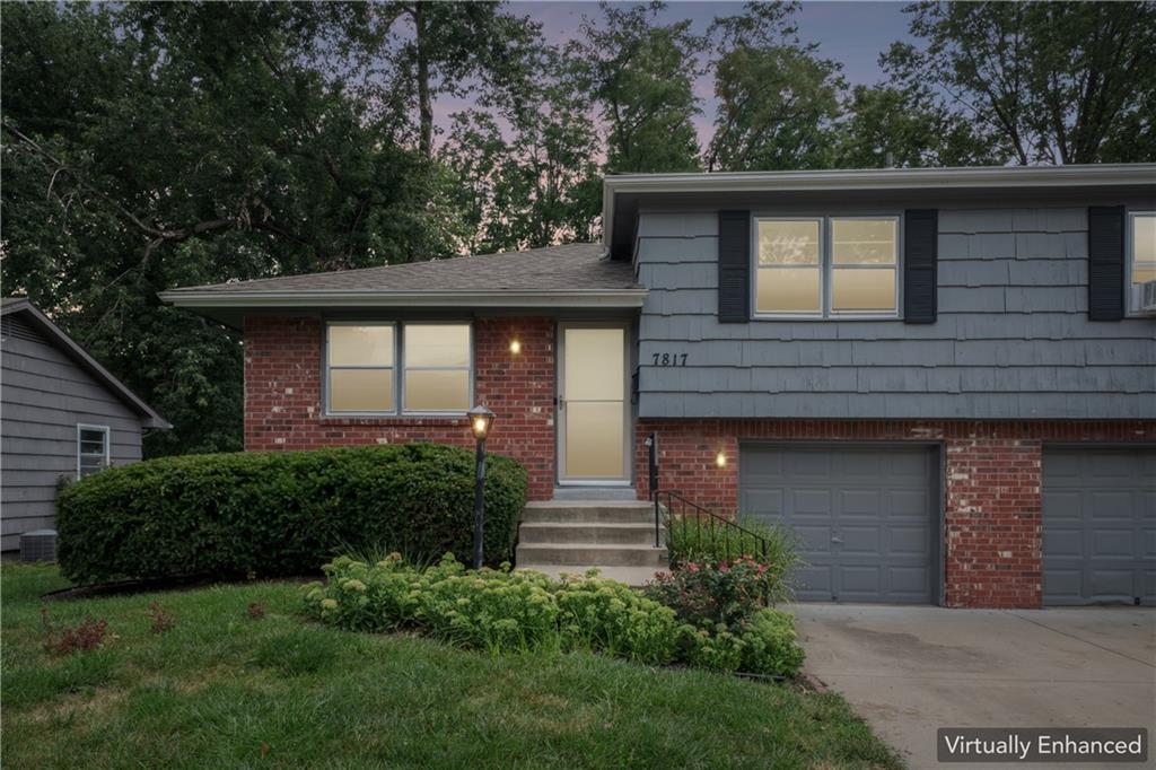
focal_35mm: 22
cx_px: 578
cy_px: 385
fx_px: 722
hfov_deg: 77.3
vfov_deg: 56.1
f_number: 22
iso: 100
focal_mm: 22.5
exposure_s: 1/4
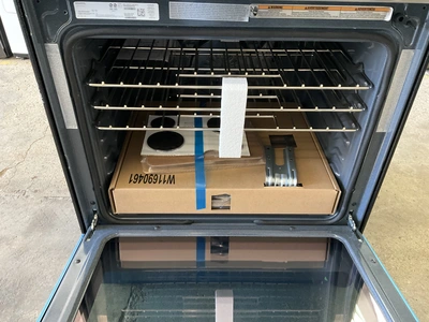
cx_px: 214
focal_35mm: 29
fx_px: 359
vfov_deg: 48.2
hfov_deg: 61.7
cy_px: 161
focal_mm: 3
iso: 250
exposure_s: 1/40
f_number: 1.8
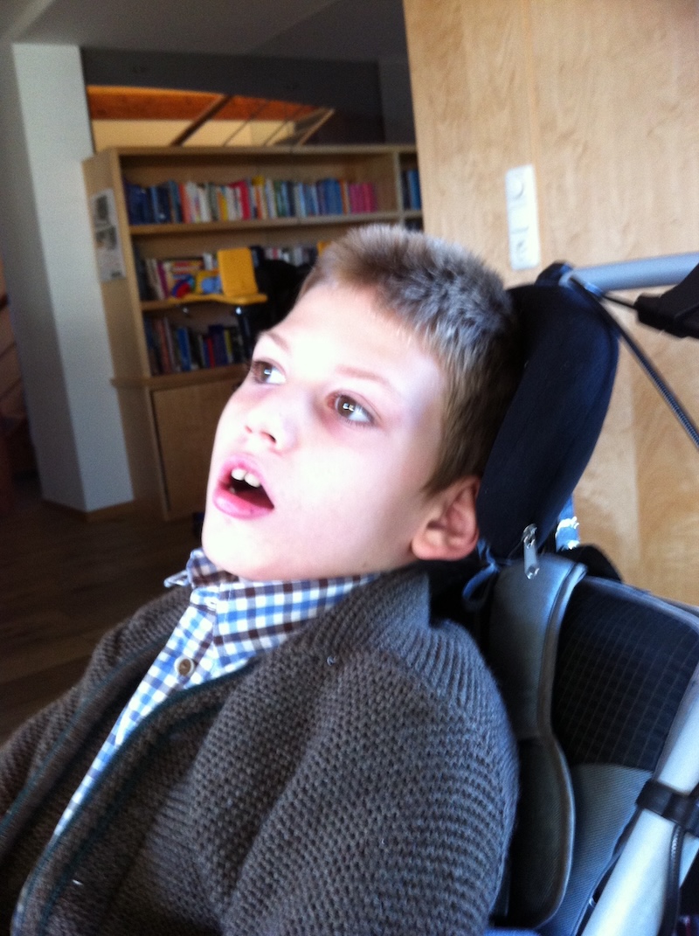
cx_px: 350
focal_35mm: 35
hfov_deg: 40.6
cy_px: 468
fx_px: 945
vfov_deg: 52.7
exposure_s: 1/15
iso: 200
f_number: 2.8
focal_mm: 3.85
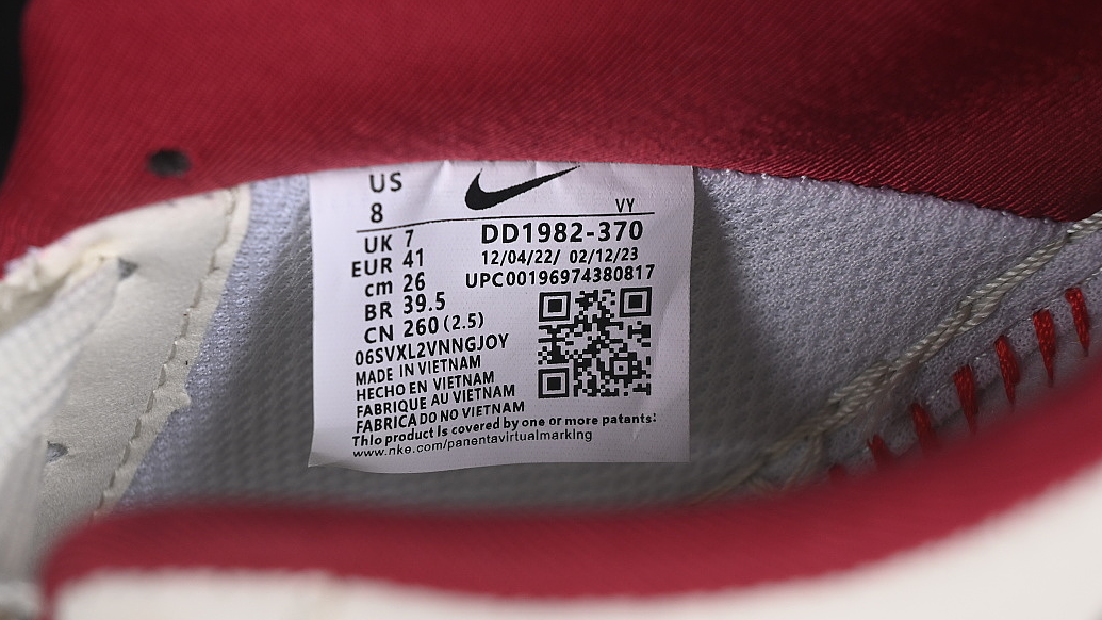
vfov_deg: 14.7
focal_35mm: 82
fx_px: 2396
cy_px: 372
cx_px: 534
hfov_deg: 25.9
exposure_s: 1/80
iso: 160
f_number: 7.1
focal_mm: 50
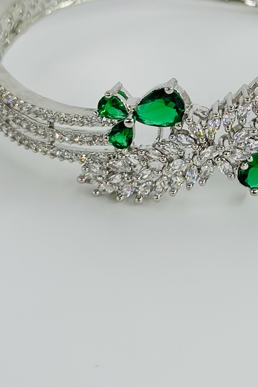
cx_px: 219
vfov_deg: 14.5
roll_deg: -0.6
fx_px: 1493
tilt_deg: -26.7
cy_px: 12
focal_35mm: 139
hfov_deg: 9.8
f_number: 1.78
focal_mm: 6.86
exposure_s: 1/1916
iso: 80
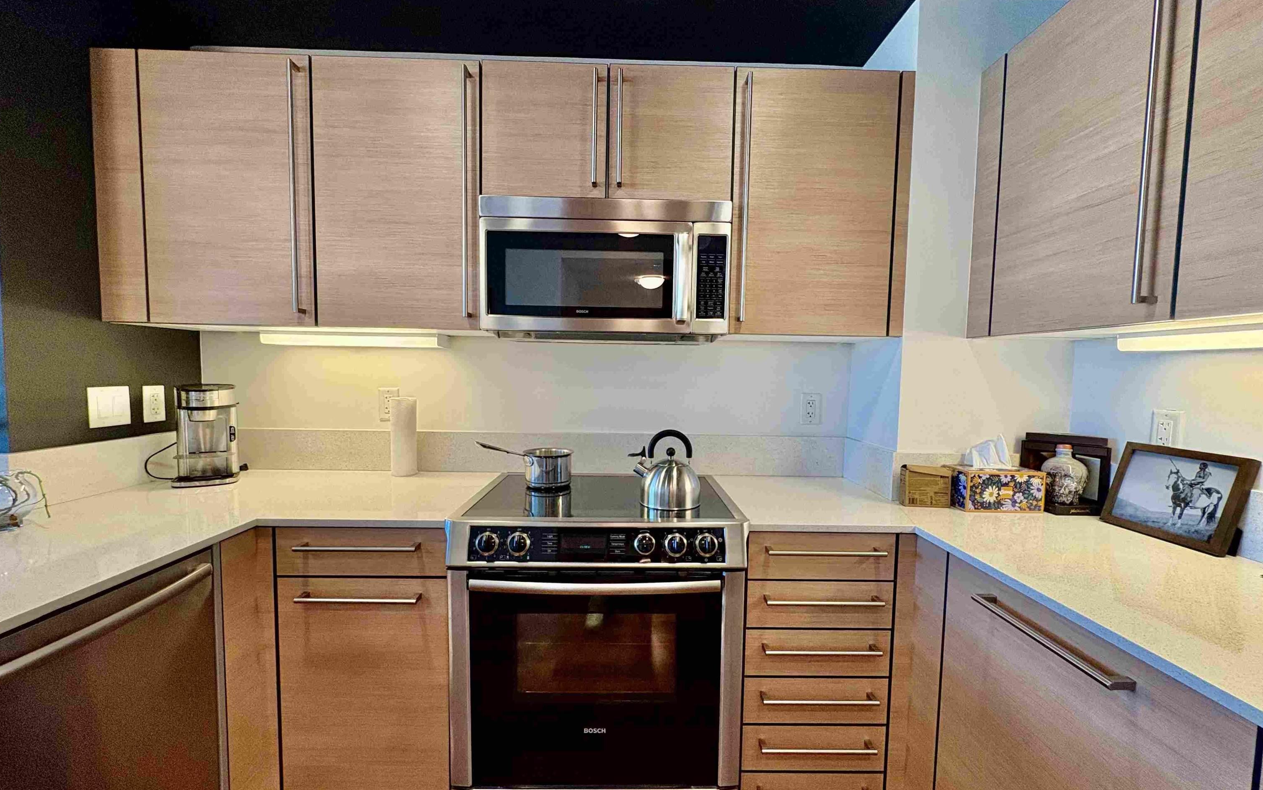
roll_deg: -1.6
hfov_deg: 101.5
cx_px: 634
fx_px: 516
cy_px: 404
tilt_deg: -3.6
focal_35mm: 15
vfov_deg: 74.8
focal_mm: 2.22
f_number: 2.2
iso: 200
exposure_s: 1/120
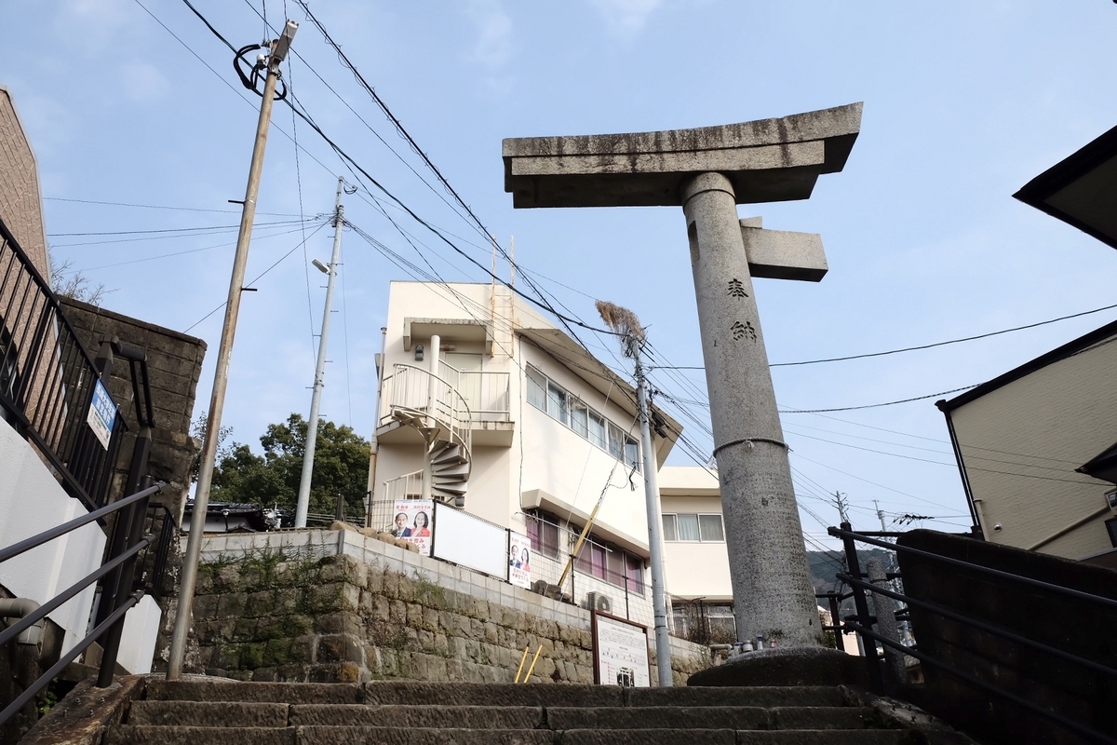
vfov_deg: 47.9
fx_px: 838
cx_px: 558
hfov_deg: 67.4
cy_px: 372
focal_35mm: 27
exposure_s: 1/350
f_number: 13
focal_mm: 18
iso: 400
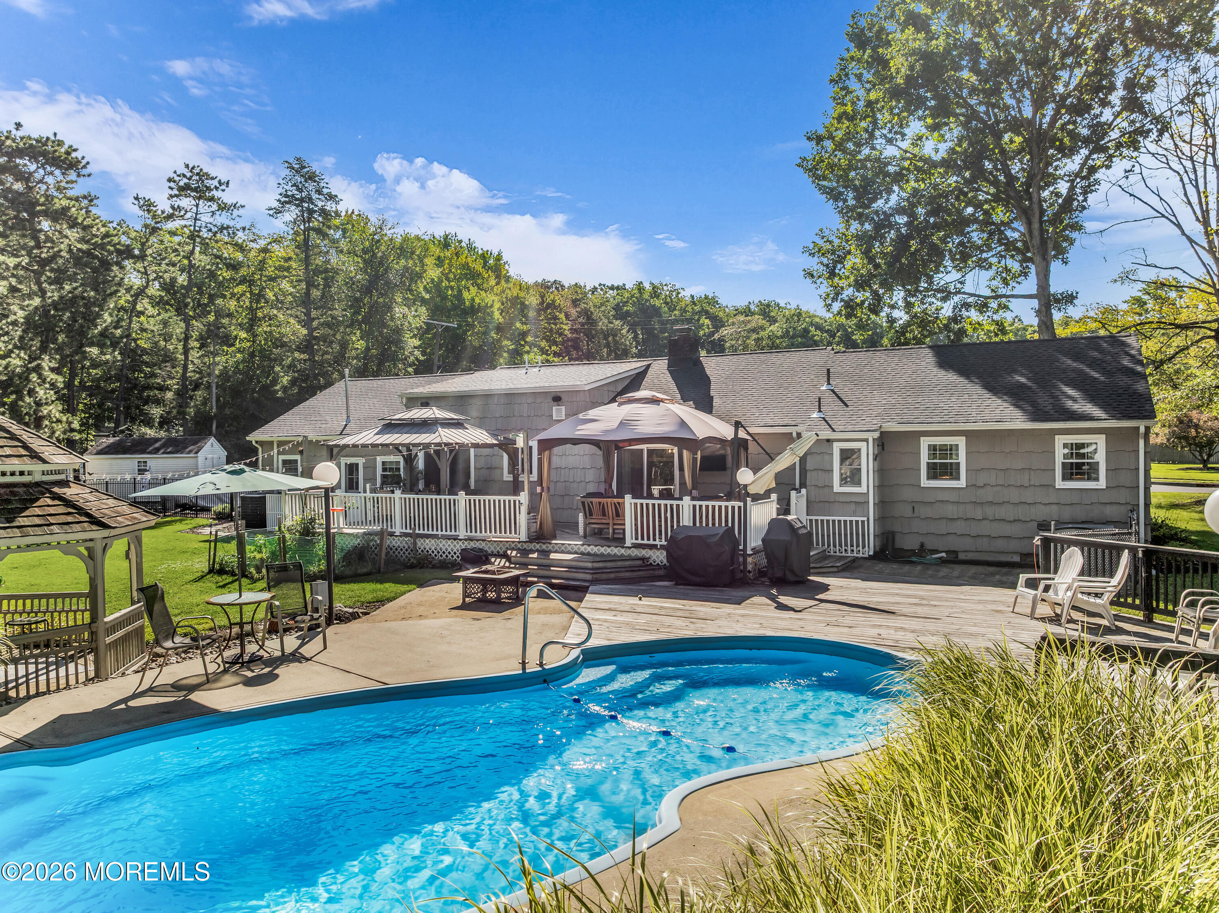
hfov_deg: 71.6
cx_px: 610
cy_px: 456
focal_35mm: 24
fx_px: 845
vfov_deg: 56.8
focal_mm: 12.29
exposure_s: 1/2000
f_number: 2.8
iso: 130
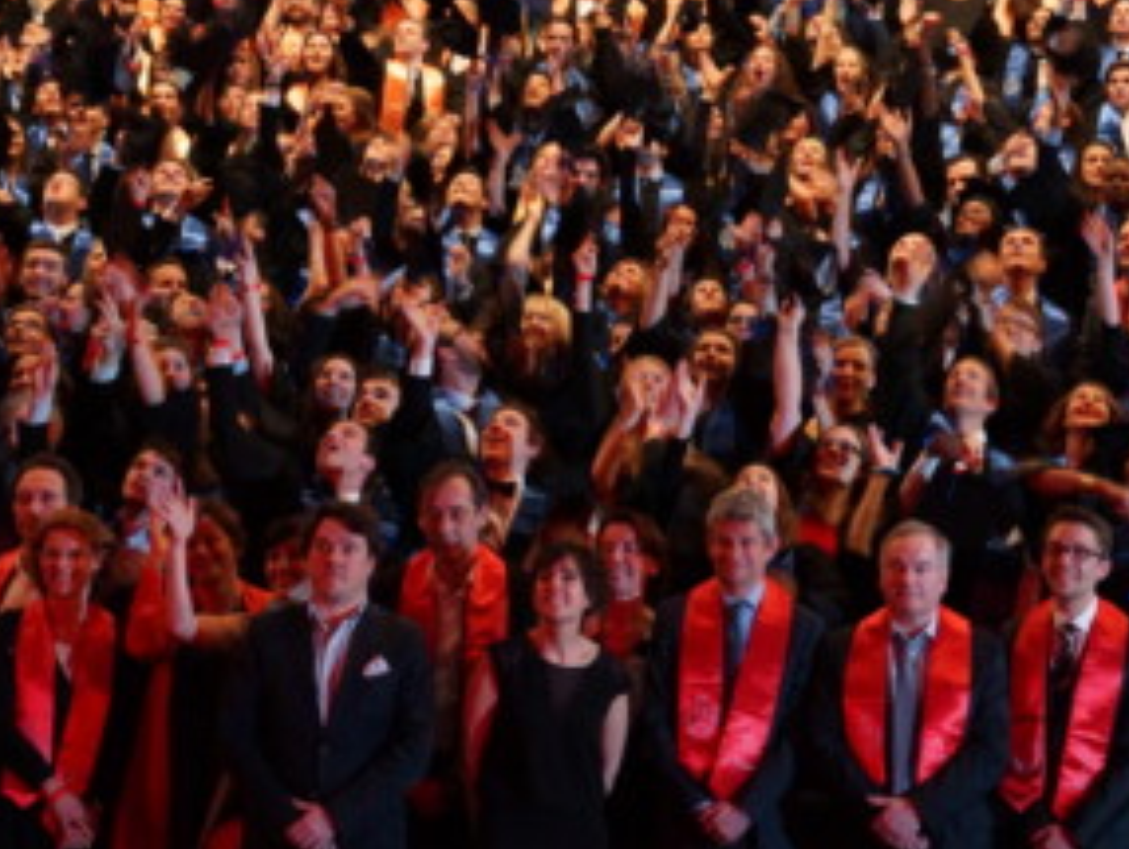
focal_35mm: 121
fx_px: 3950
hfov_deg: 16.2
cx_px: 703
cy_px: 223
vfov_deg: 12.2
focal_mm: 50
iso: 1600
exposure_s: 1/25
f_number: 5
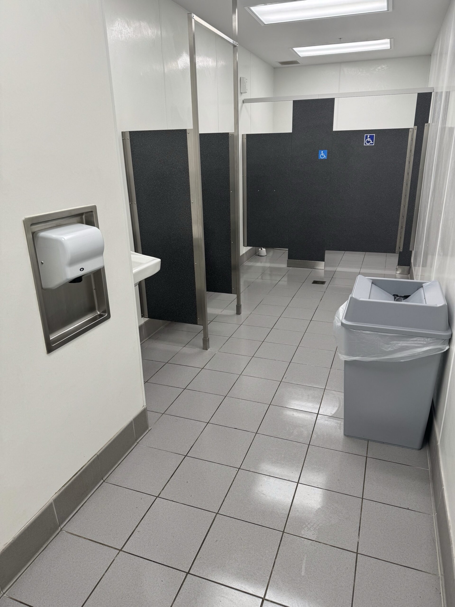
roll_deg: +1.1
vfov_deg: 71.6
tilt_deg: -19.0
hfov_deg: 56.8
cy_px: 304
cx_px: 228
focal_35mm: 24
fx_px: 421
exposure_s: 1/121
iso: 80
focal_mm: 6.76
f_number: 1.78
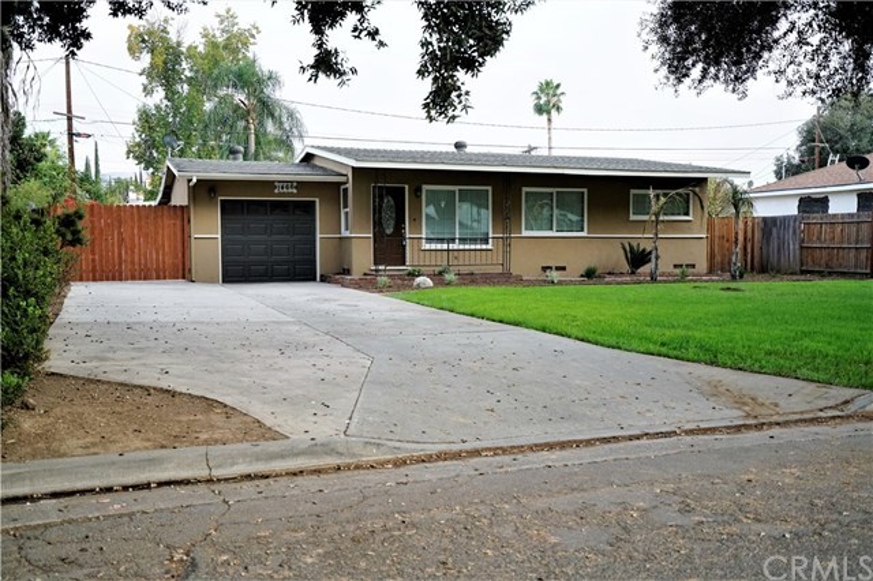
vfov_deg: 38.8
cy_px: 290
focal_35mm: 34
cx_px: 436
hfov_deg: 55.8
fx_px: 824
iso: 2000
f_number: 4
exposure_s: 1/800
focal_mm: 34
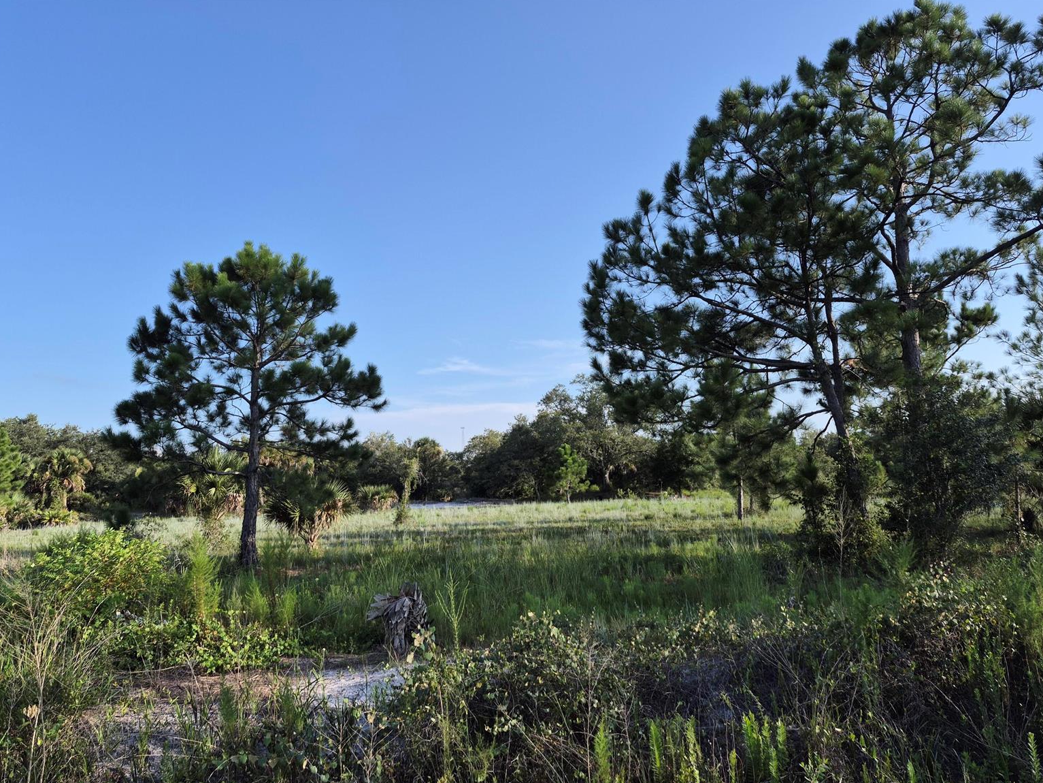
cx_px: 533
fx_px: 723
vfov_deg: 56.8
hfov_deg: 71.6
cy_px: 405
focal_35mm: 24
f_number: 1.8
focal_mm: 5.4
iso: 25
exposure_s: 1/920
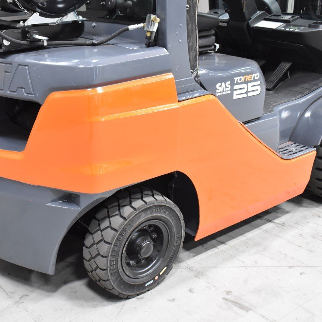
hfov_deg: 35.6
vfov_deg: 36.1
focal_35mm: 47
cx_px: 99
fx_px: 495
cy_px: 159
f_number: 5
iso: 1600
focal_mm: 24
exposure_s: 1/20
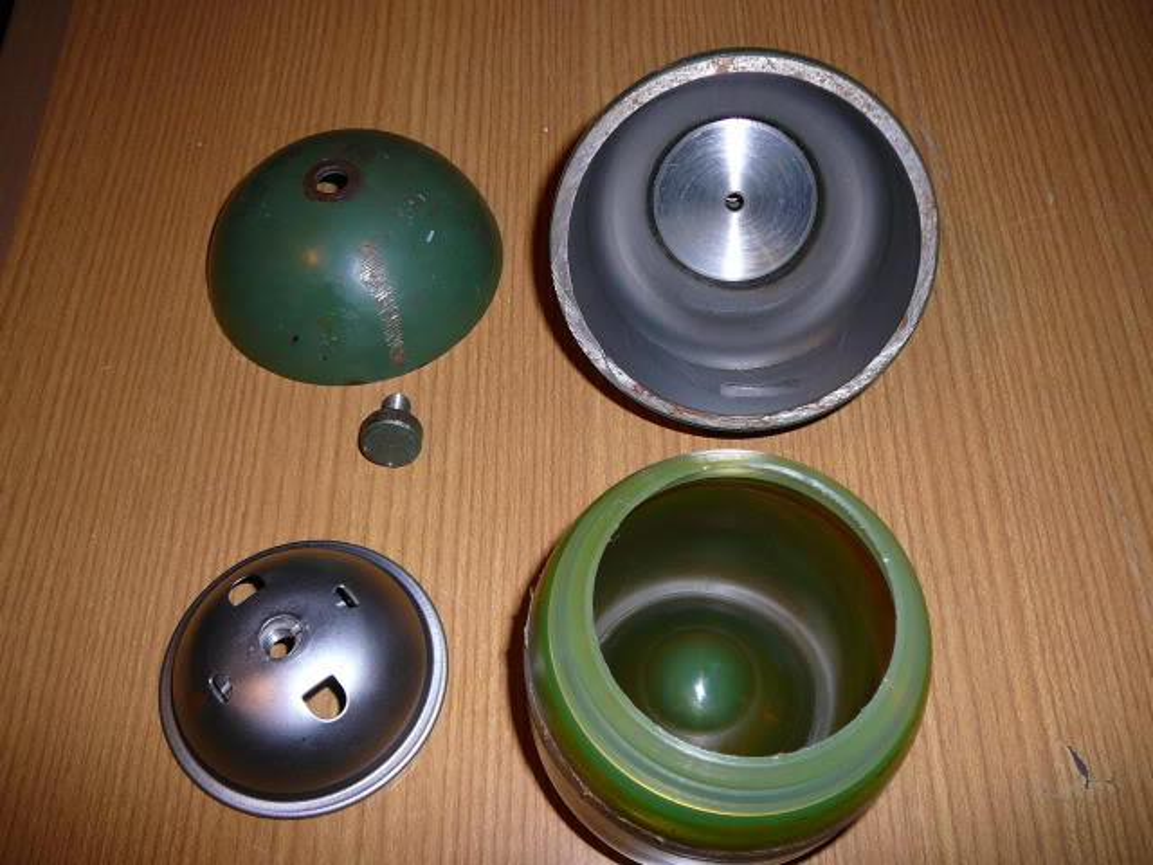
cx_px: 576
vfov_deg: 40.7
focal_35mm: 35
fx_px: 1166
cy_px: 432
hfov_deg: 52.6
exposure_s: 1/30
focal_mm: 5.2
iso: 100
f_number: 2.8
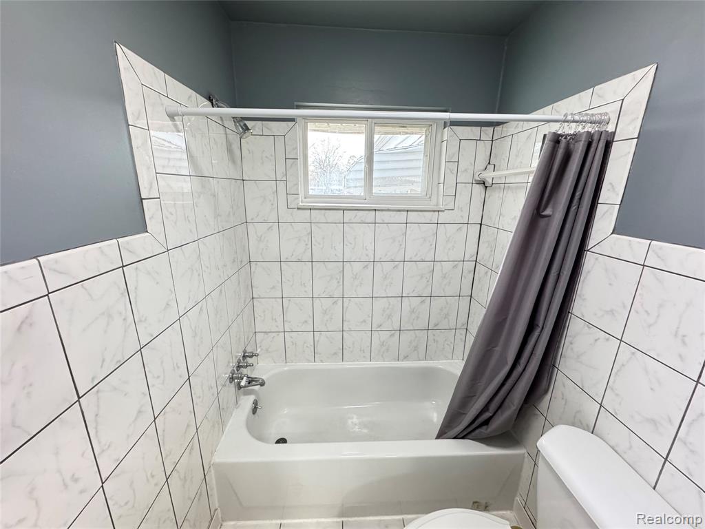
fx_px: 285
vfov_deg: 85.7
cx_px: 352
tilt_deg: -15.5
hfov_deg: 102.1
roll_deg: -0.8
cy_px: 264
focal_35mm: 14
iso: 320
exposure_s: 1/60
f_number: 2.2
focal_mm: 2.22
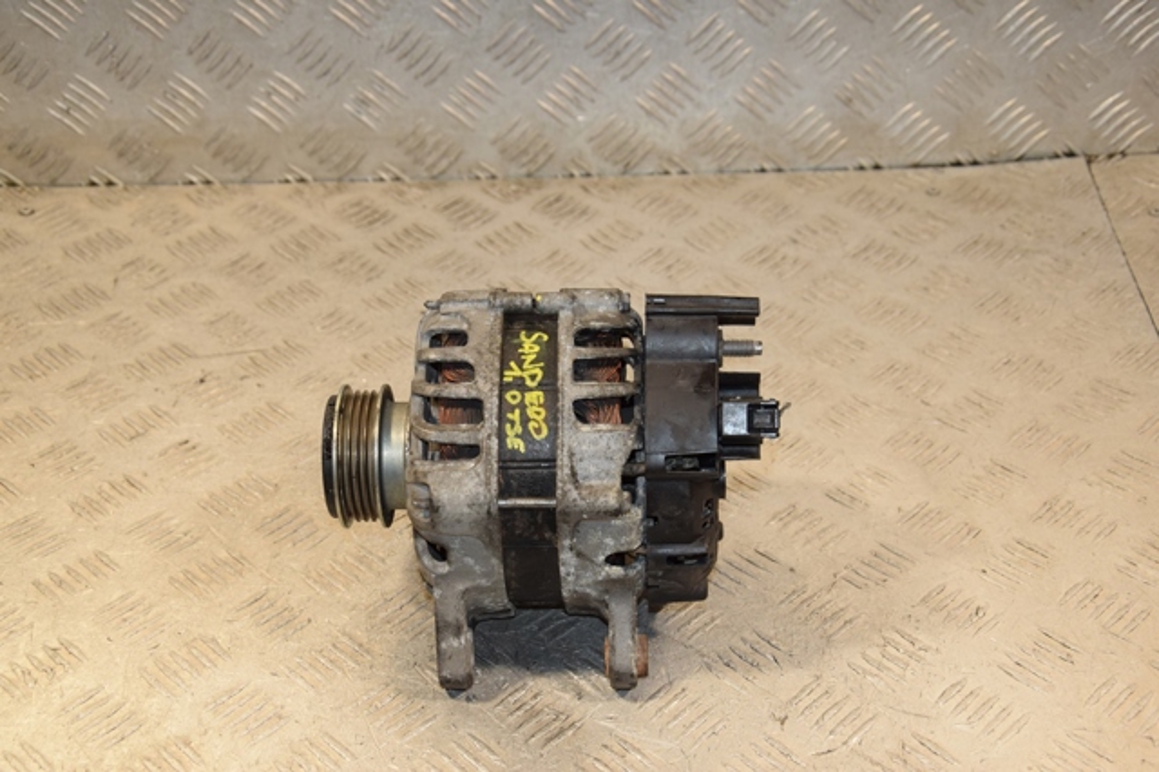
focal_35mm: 60
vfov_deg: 22.6
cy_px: 386
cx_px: 580
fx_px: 1931
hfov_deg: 33.4
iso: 800
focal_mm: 40
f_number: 6.3
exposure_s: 1/200
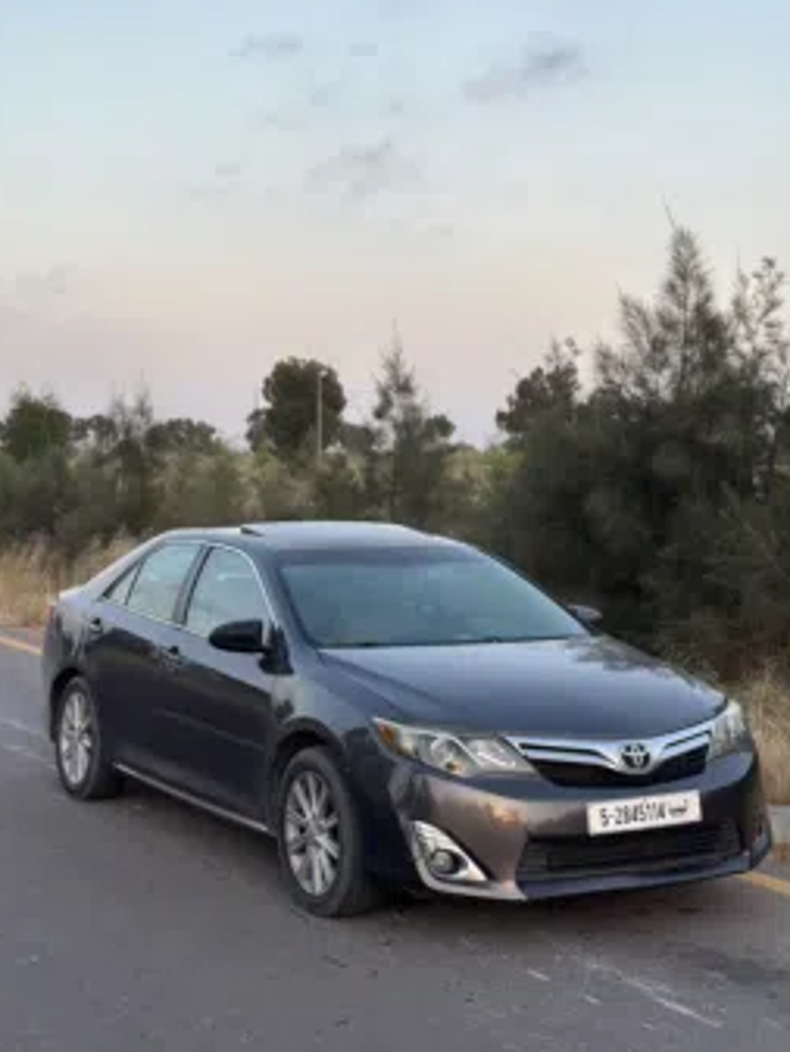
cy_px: 431
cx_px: 372
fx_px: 1733
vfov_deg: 33.7
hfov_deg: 25.7
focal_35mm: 57
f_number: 1.78
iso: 80
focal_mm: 6.86
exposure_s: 1/552
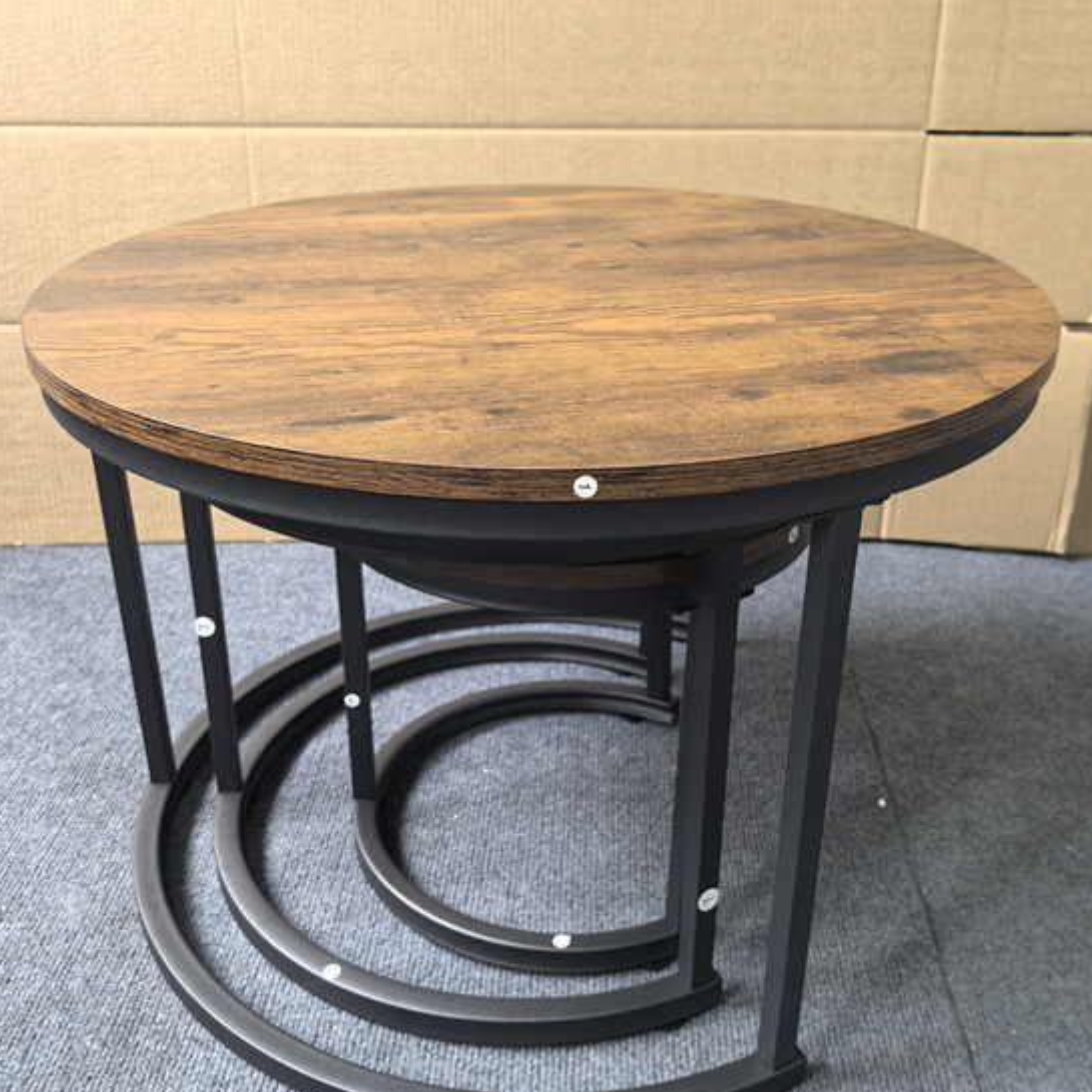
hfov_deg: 47.2
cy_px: 545
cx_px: 559
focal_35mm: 35
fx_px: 1249
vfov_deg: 47.2
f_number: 2
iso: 250
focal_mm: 6.35
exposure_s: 1/100
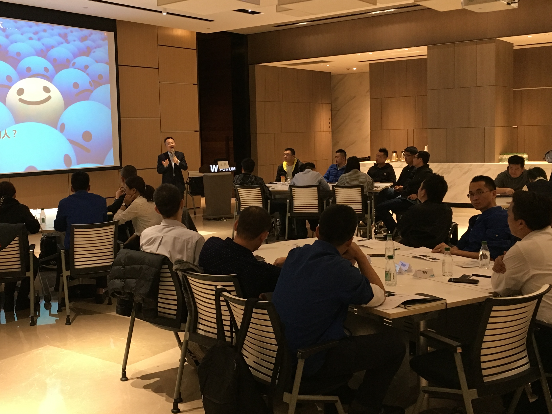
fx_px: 670
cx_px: 229
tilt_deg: -3.9
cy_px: 182
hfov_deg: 44.6
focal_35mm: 42
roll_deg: +2.0
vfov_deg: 34.3
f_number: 2.2
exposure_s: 1/33
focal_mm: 4.15
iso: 160
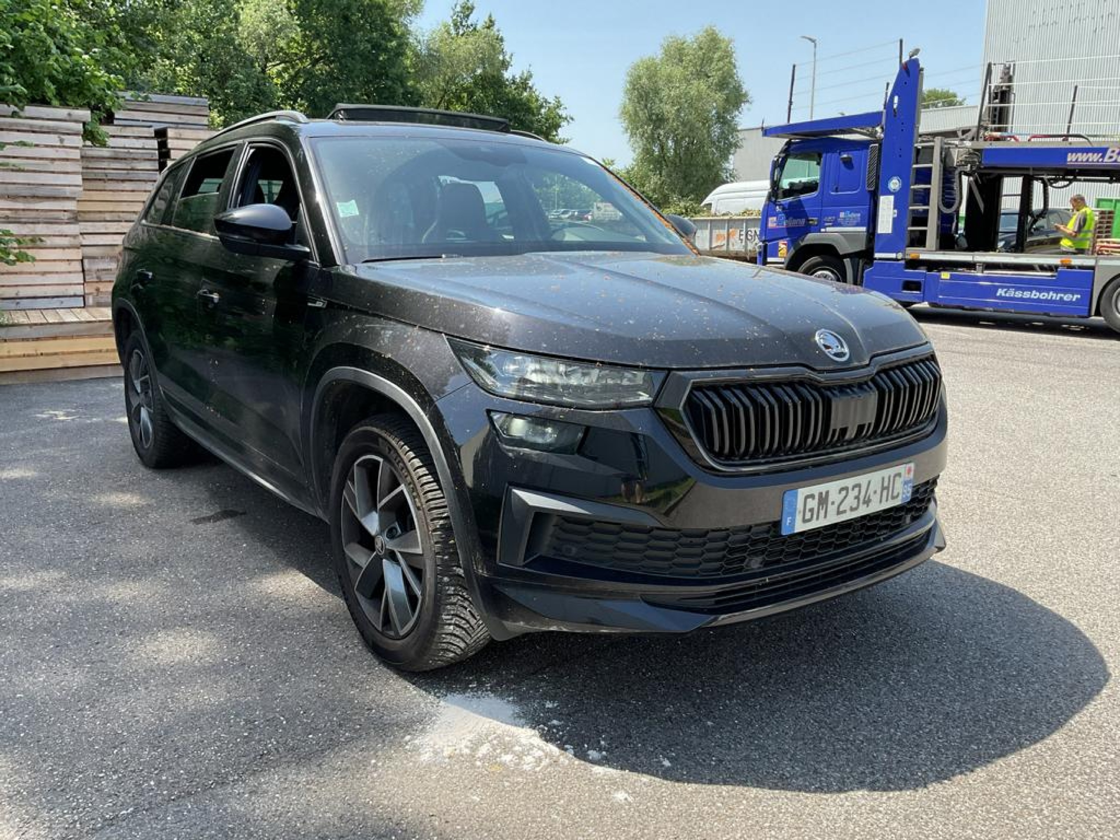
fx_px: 938
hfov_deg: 61.7
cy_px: 420
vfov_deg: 48.2
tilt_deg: -12.2
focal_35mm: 29
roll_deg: -1.0
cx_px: 560
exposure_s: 1/454
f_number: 1.8
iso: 16
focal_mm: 3
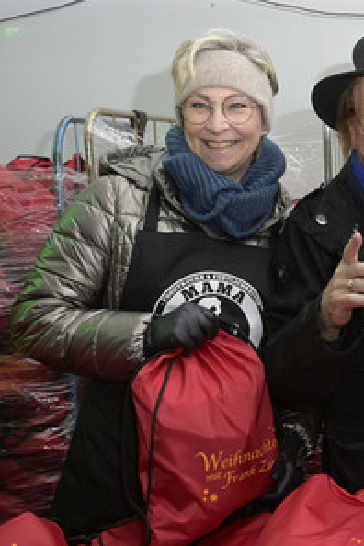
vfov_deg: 41.9
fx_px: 713
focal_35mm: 47
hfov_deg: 26.5
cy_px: 272
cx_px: 394
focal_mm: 31
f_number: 6.3
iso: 1600
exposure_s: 1/250
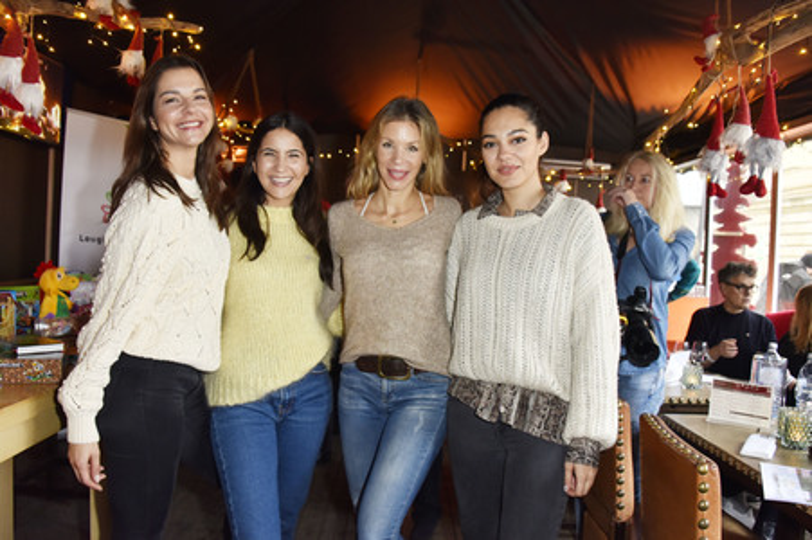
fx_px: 631
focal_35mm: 28
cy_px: 270
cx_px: 406
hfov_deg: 65.5
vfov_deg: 46.3
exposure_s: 1/60
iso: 1000
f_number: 5.6
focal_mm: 28
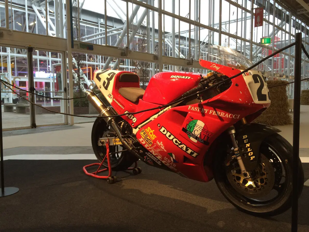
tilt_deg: -4.9
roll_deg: +1.5
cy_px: 116
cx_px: 154
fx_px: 259
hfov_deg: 61.7
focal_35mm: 29
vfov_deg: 48.2
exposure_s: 1/30
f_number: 2.2
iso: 40
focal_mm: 4.15
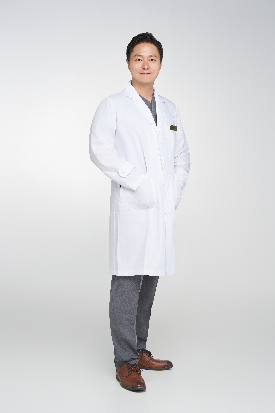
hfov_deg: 19.5
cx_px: 138
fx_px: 802
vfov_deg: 28.8
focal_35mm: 70
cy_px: 206
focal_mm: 70
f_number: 8
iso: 100
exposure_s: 1/125
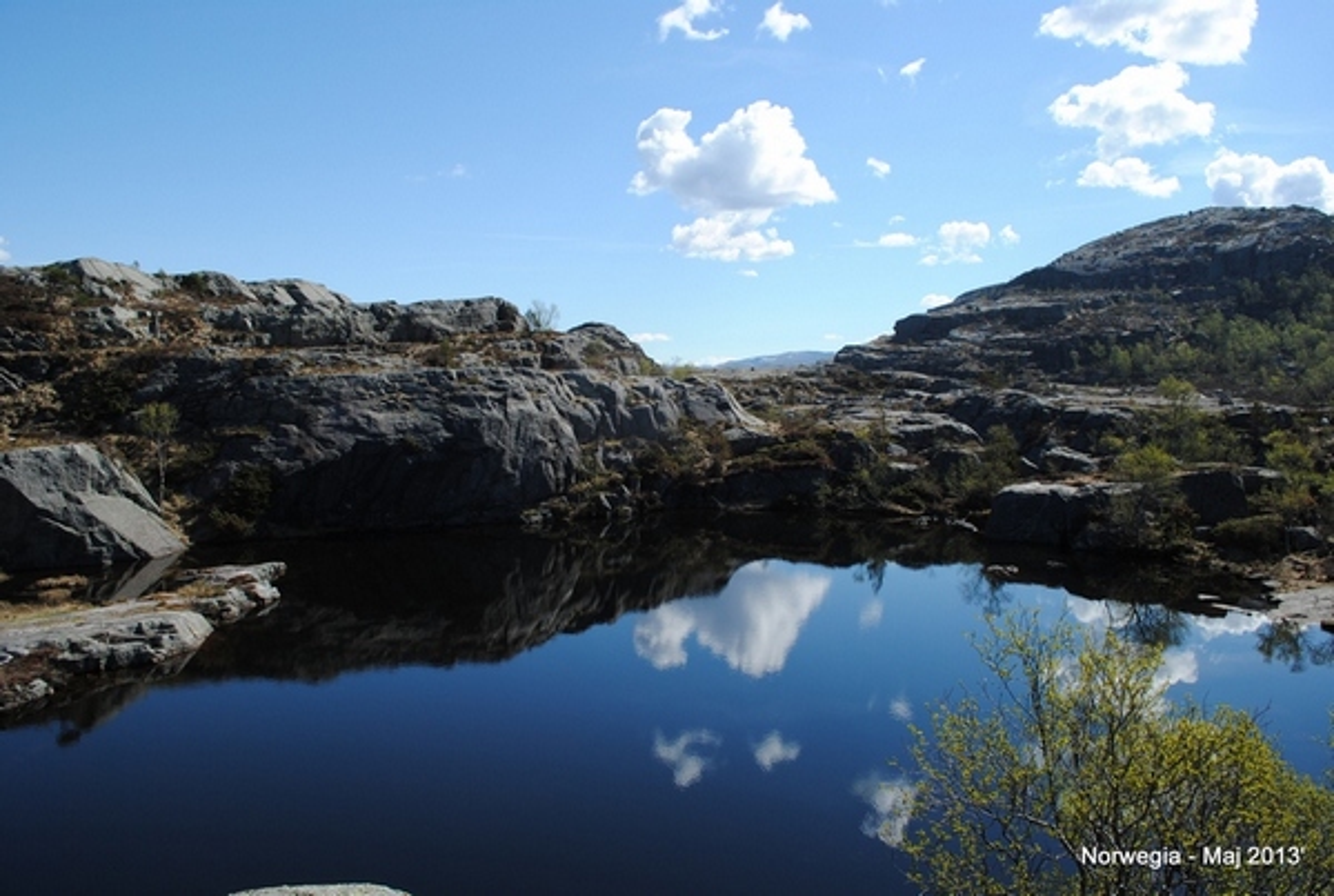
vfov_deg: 48.1
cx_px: 667
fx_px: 1003
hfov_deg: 67.3
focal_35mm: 27
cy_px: 448
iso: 100
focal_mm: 18
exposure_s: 1/320
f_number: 9
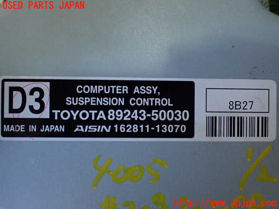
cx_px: 140
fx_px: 242
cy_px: 104
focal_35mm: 30
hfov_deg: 60.0
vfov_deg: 46.8
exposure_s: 1/125
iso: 500
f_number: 2.3
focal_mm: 5.4
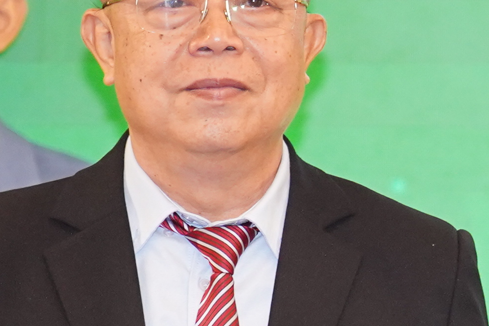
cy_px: 638
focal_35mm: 813
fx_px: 11041
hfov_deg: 2.5
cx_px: 1191
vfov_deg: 1.7
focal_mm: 134
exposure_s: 1/200
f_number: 3.2
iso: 2000
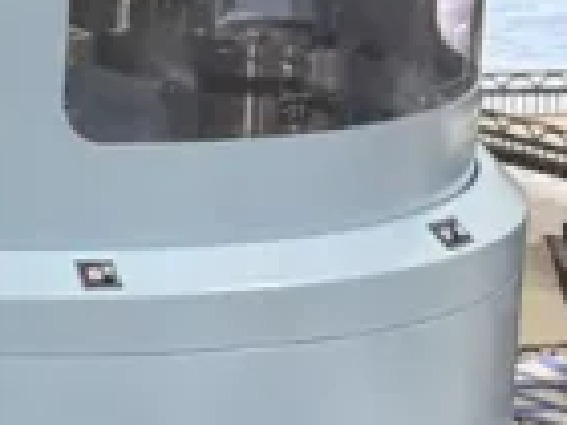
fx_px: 3112
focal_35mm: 190
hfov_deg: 8.8
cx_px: -1049
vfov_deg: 7.7
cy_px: -117
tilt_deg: -7.6
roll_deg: -1.5
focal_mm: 5.96
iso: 125
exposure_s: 1/115
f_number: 1.6
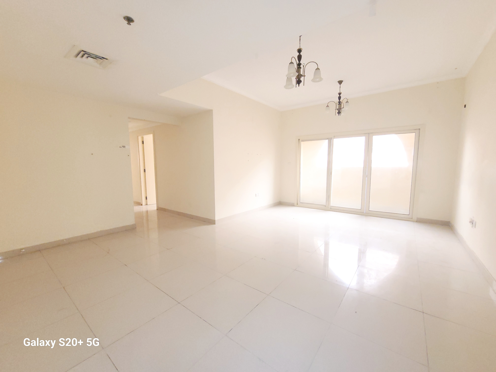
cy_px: 186
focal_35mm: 13
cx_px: 248
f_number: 2.2
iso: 400
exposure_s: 1/30
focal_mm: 2.2
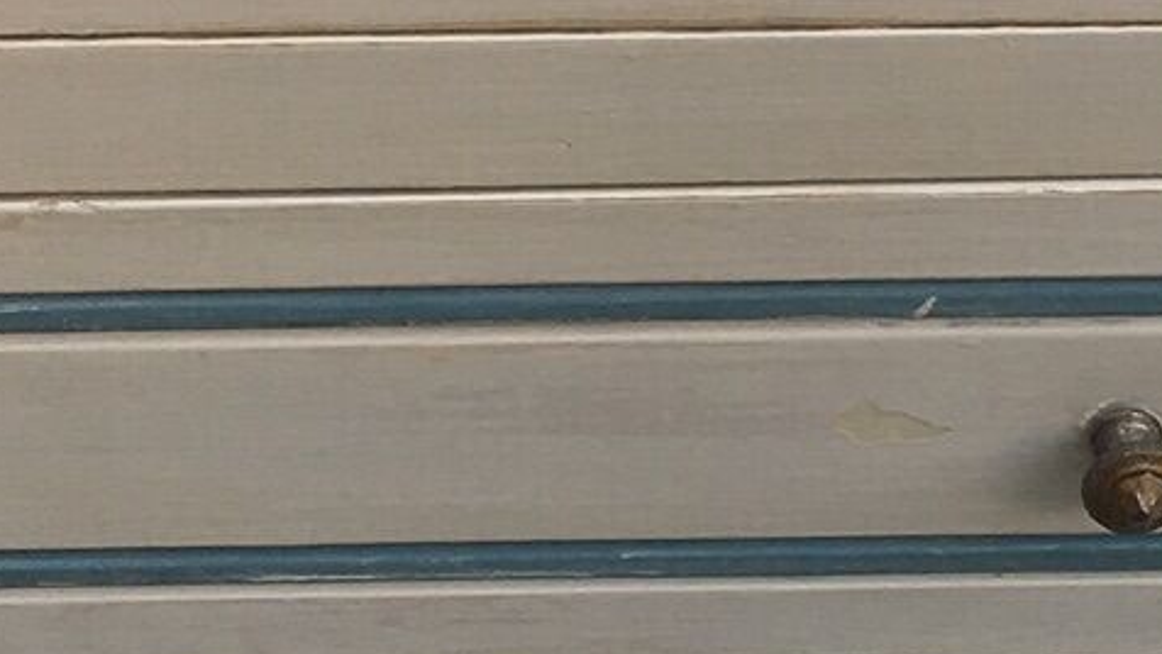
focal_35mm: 136
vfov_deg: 8.9
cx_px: 1001
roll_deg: +2.6
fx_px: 4191
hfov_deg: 15.6
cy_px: 137
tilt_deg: -36.3
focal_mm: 4.15
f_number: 2.2
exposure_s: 1/291
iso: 25
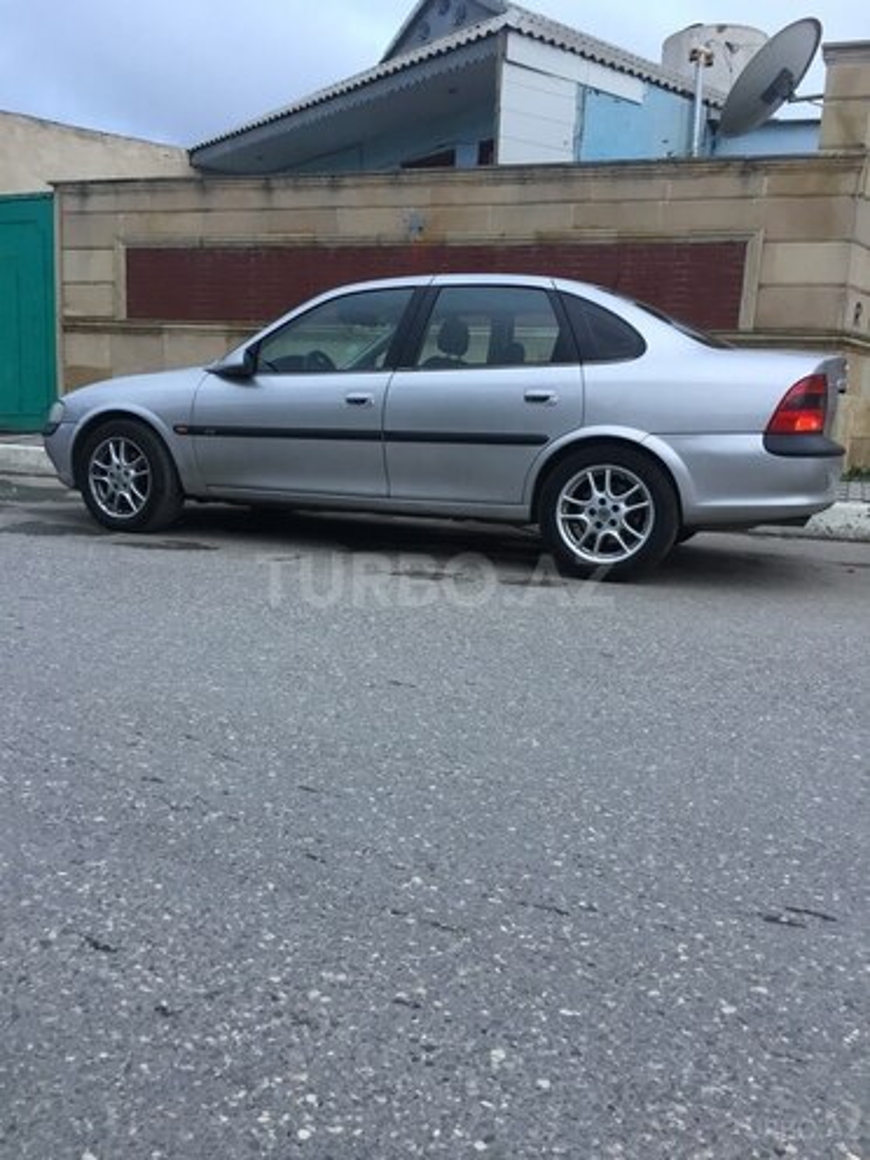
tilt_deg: -7.3
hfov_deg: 48.2
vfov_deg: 61.7
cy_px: 580
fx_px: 972
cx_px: 435
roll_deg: -1.6
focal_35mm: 29
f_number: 2.2
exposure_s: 1/33
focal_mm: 4.15
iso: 40
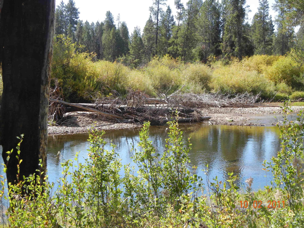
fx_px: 518
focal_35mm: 59
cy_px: 114
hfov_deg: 32.7
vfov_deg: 24.8
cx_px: 152
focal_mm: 10.6
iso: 160
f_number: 4
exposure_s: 1/476
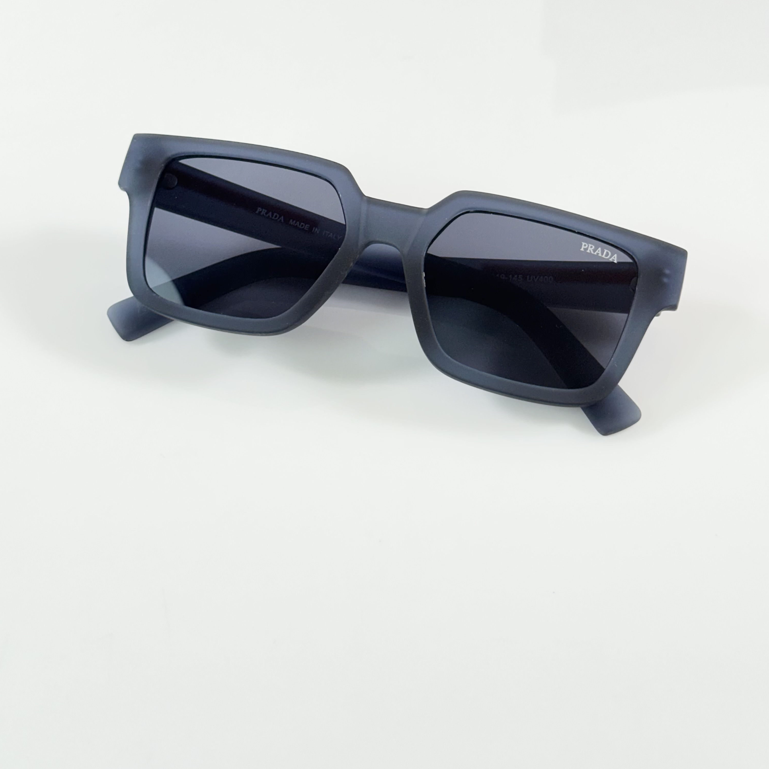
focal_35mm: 57
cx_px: 386
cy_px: 267
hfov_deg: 30.0
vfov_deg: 29.9
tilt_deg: -46.6
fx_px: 1433
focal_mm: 6.86
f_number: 1.78
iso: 50
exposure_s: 1/100
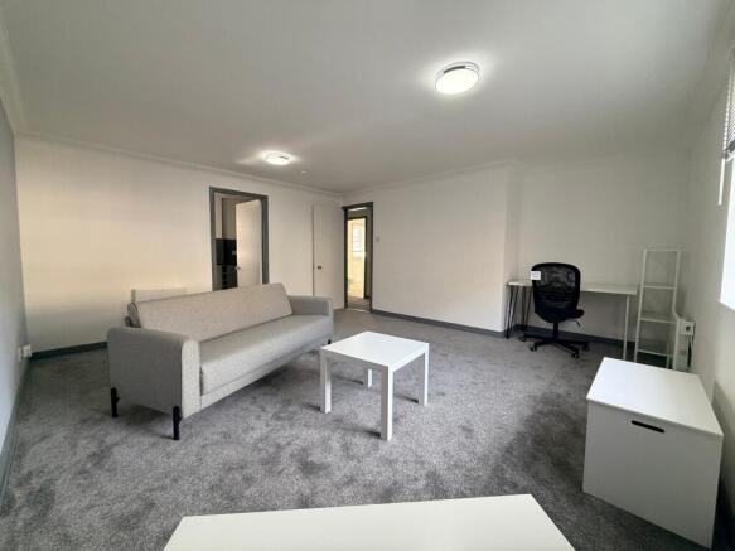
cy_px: 276
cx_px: 368
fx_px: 297
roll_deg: -0.4
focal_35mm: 14
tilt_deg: -3.8
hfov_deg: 102.1
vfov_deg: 85.7
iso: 320
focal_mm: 2.22
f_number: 2.2
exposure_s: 1/89
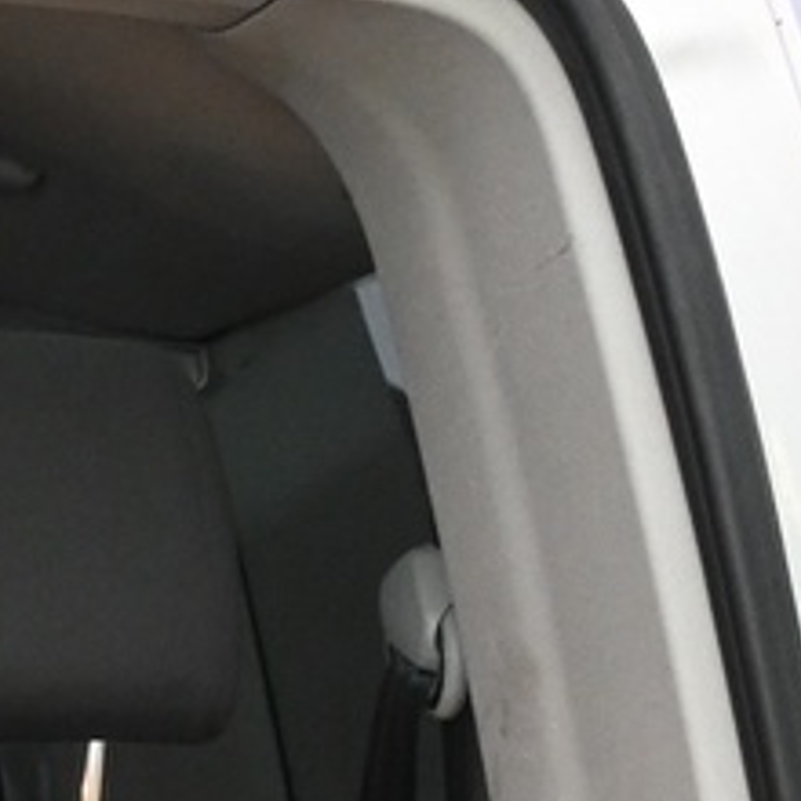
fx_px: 6156
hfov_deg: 7.0
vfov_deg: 7.1
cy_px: 1733
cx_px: -1212
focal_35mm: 235
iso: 1800
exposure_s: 1/40
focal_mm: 25
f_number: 4.2
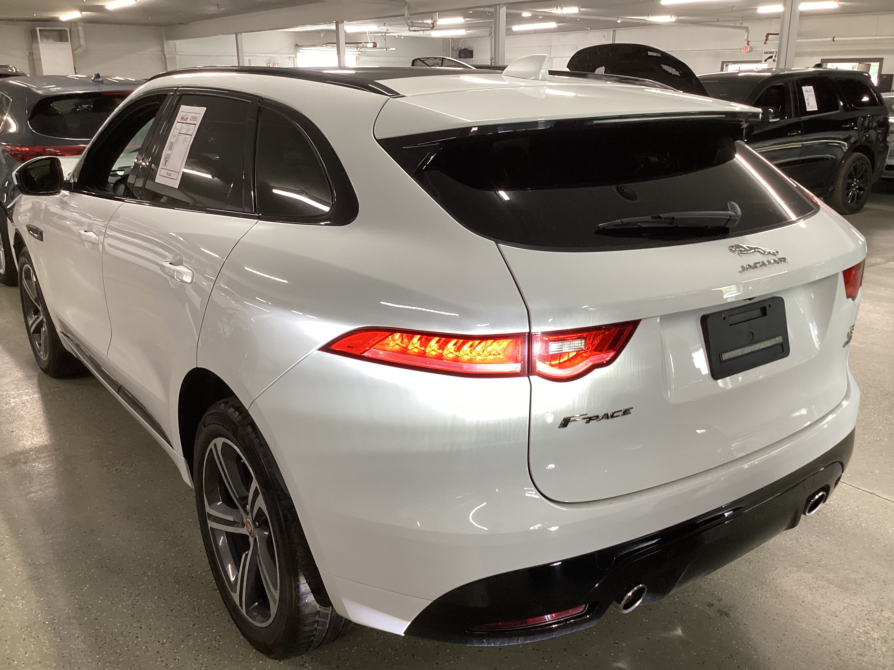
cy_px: 335
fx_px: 801
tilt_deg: -20.9
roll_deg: -0.6
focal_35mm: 31
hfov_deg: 58.4
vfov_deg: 45.4
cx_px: 447
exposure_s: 1/50
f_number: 2.4
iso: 100
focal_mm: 3.3
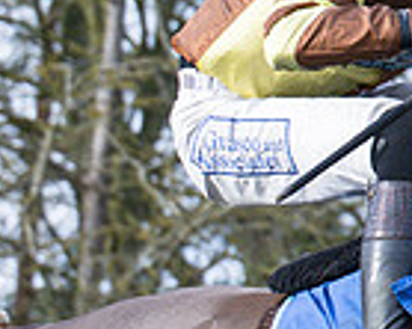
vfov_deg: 2.4
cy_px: 454
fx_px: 7701
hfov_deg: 3.0
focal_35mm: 632
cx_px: 1006
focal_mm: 70
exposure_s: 1/1250
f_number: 4
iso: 400
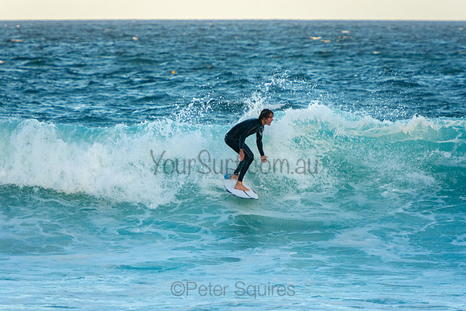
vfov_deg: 2.8
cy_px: 156
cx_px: 233
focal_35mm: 488
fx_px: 6322
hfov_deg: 4.2
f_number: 5.6
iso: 500
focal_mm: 320
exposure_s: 1/800
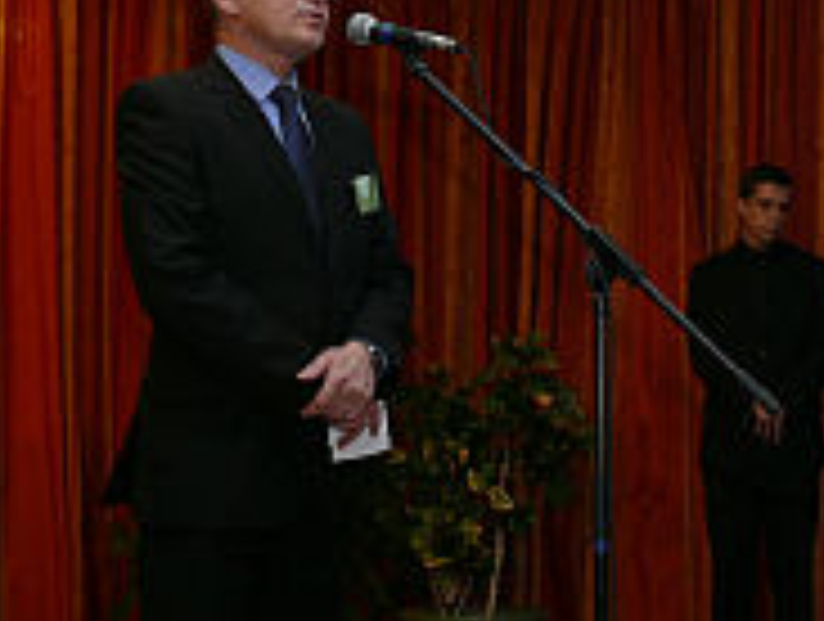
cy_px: 310
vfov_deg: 17.2
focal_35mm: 86
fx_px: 2051
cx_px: 914
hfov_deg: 21.5
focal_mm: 7.4
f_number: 2.8
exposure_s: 1/30
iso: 100
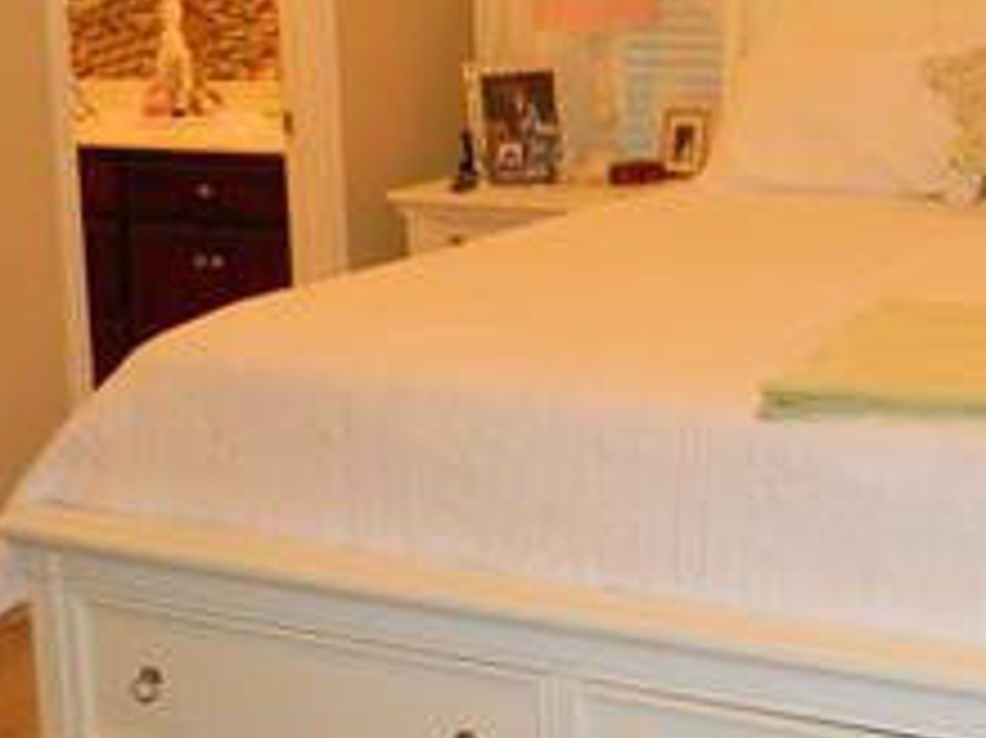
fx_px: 2078
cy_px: 68
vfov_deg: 19.8
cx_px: 819
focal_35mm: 73
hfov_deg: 26.1
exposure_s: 1/30
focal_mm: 4.5
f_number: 3.1
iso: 200
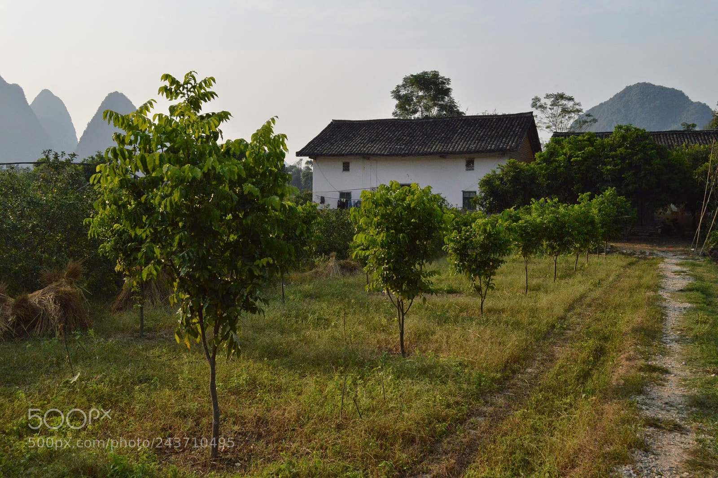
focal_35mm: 36
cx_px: 359
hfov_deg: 53.2
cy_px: 239
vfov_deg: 36.8
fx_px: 717
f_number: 5.6
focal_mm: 24
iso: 1100
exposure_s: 1/4000
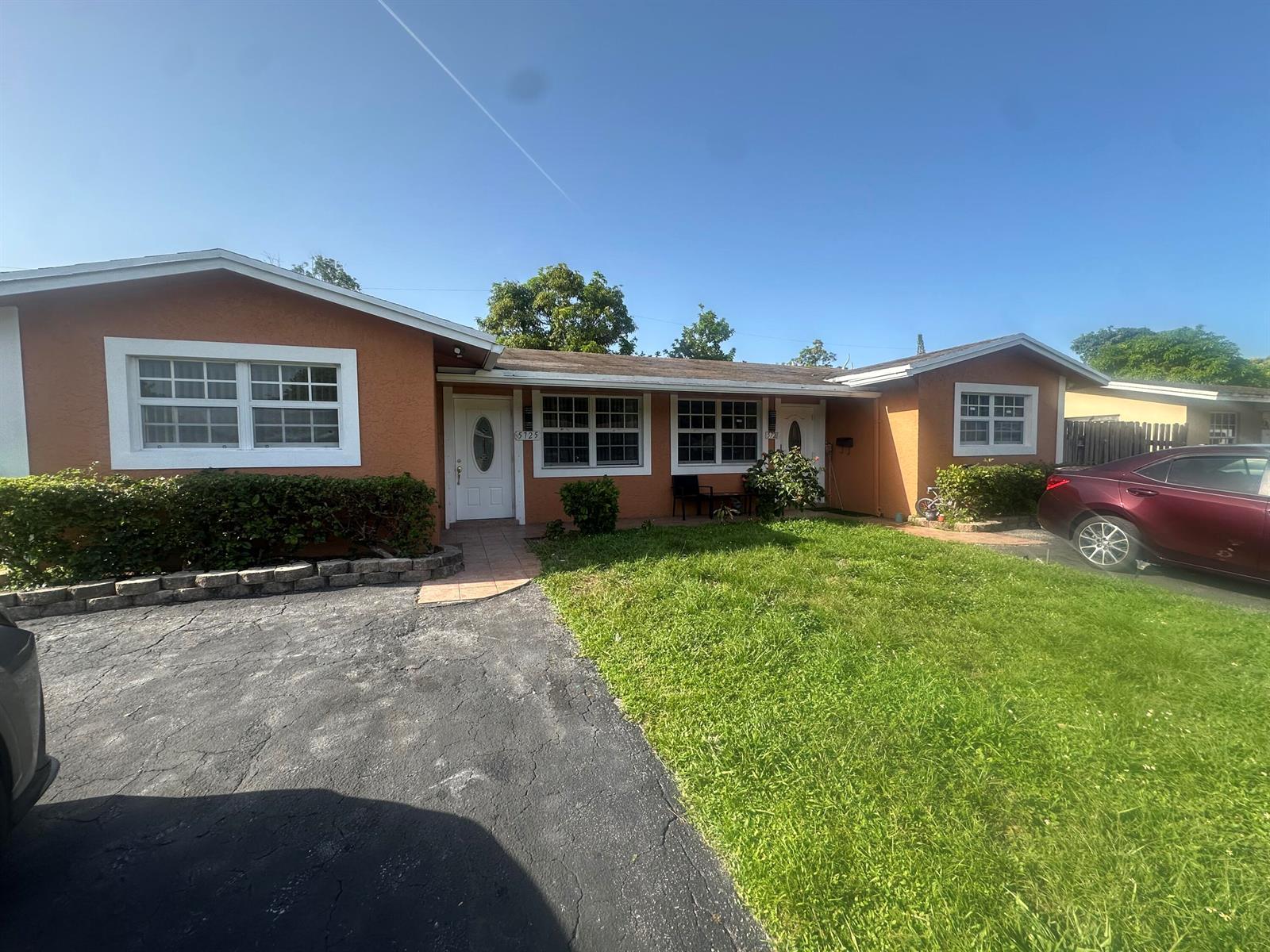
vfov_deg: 85.7
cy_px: 476
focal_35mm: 14
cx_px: 635
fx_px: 514
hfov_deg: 102.1
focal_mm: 2.22
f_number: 2.2
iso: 40
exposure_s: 1/831
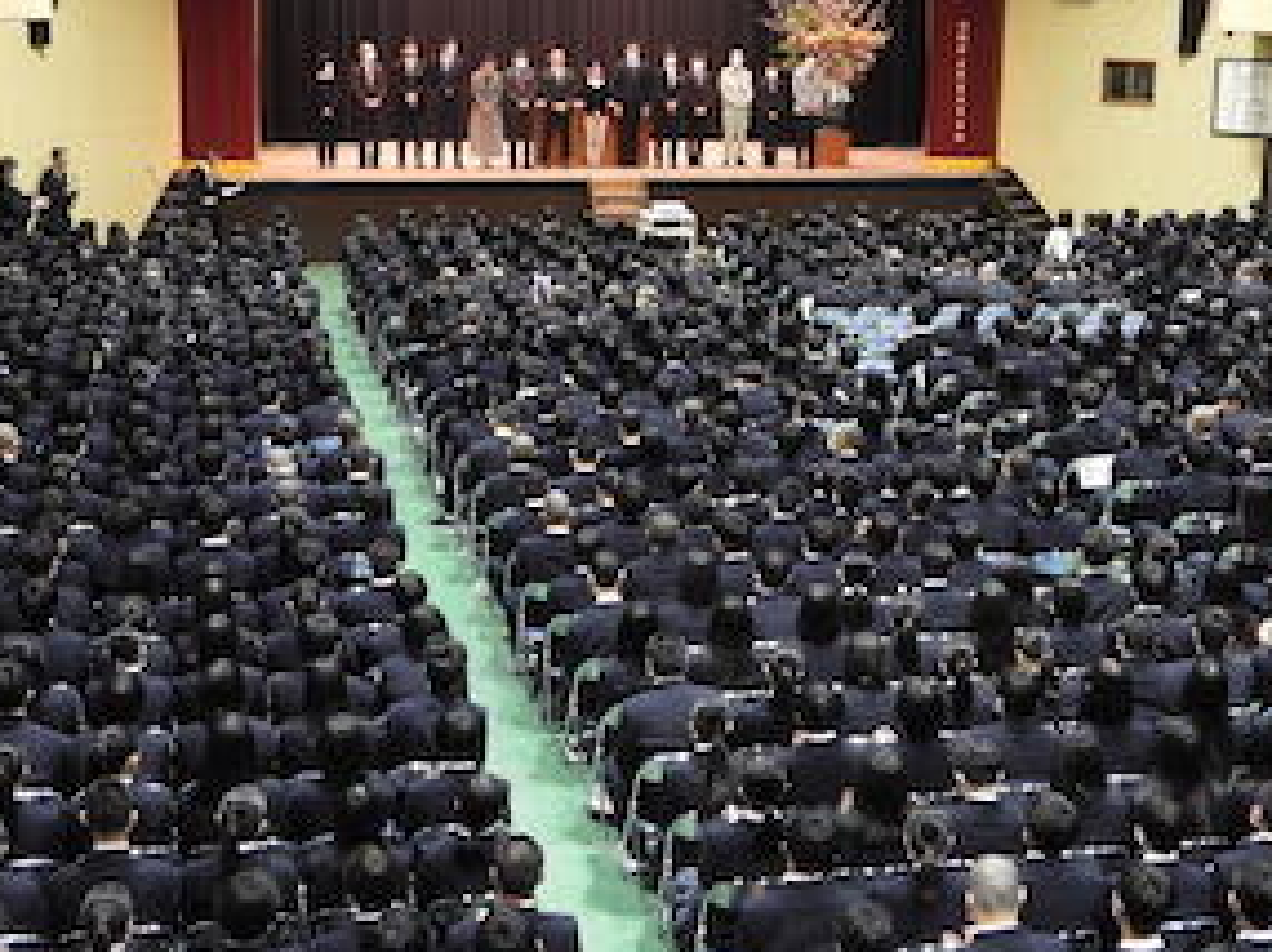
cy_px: 414
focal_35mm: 56
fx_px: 2056
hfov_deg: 34.4
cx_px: 658
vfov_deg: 26.0
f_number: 3.8
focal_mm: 7.2
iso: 400
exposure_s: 1/13
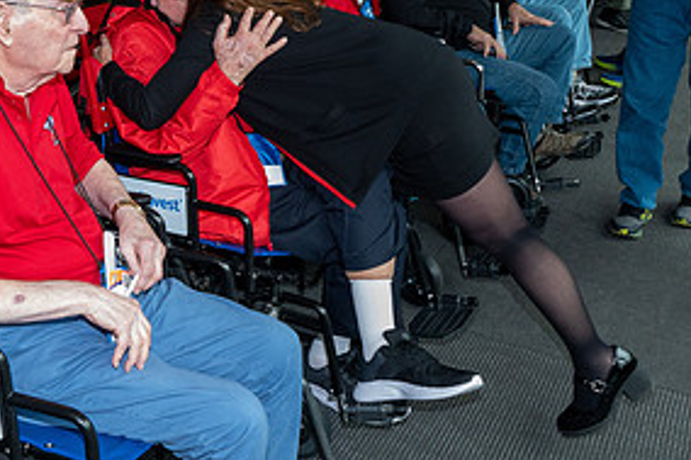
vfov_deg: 27.3
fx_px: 940
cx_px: 156
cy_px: 151
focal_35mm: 49
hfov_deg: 39.1
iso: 3600
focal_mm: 24
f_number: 11
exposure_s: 1/80
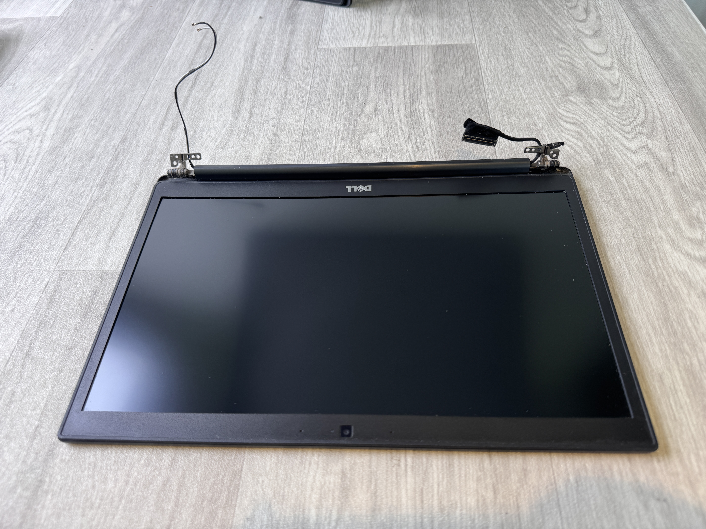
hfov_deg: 71.6
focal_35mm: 24
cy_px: 264
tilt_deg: -52.0
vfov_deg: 56.8
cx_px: 353
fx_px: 489
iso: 64
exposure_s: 1/100
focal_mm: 6.76
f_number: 1.78
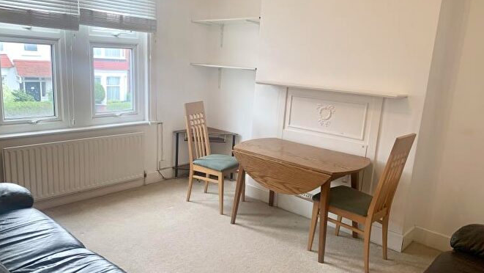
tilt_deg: -15.1
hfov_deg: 64.3
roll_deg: -2.4
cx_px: 228
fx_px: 385
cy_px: 149
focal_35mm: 30
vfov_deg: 38.9
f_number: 1.8
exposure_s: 1/100
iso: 80
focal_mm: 4.25
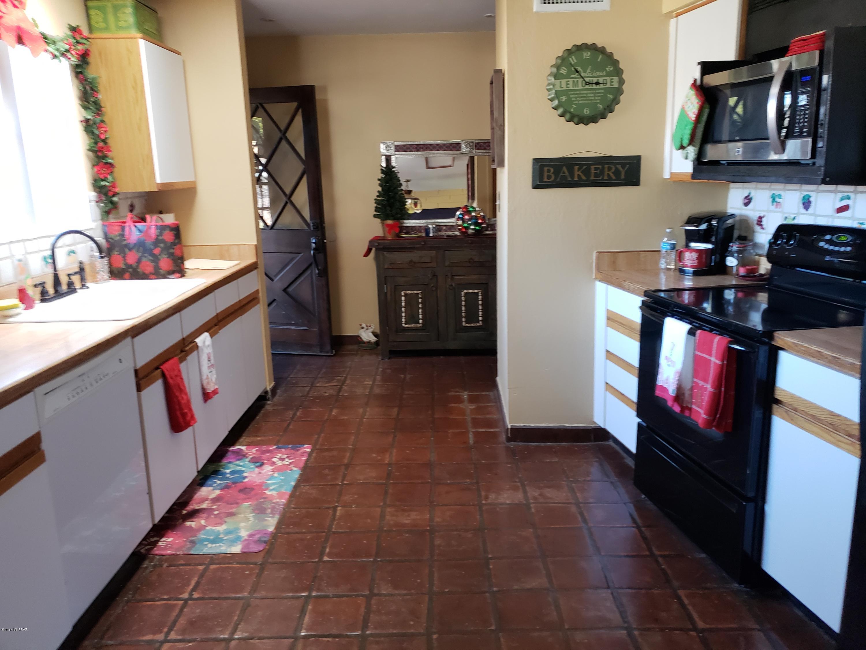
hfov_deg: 67.3
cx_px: 433
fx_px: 650
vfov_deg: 53.1
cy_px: 325
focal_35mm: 26
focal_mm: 4.3
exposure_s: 1/60
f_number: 1.5
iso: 400
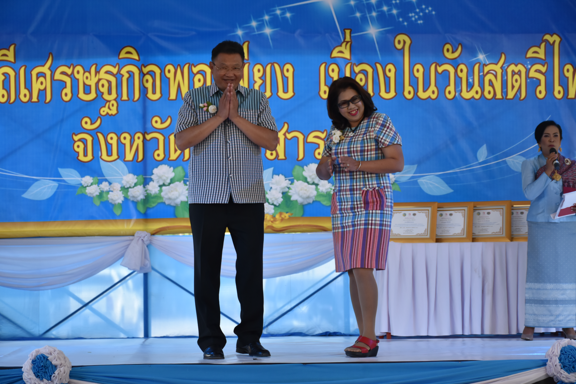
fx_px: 1344
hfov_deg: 24.2
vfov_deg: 16.3
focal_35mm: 84
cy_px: 192
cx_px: 288
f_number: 4.8
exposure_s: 1/400
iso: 800
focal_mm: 56
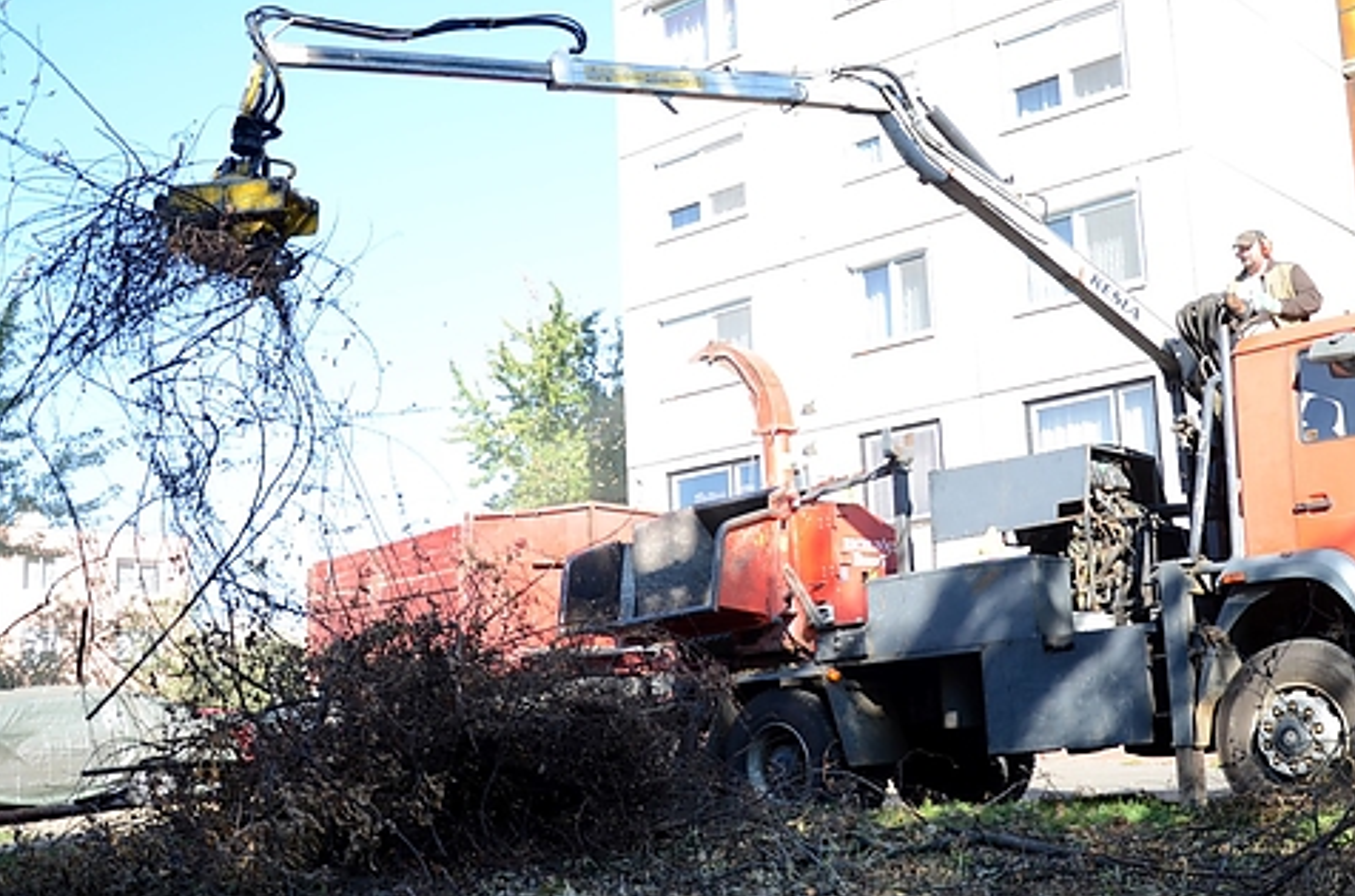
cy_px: 476
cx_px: 885
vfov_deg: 30.6
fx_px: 1641
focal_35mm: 44
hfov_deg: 44.3
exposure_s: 1/750
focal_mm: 21
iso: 400
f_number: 4
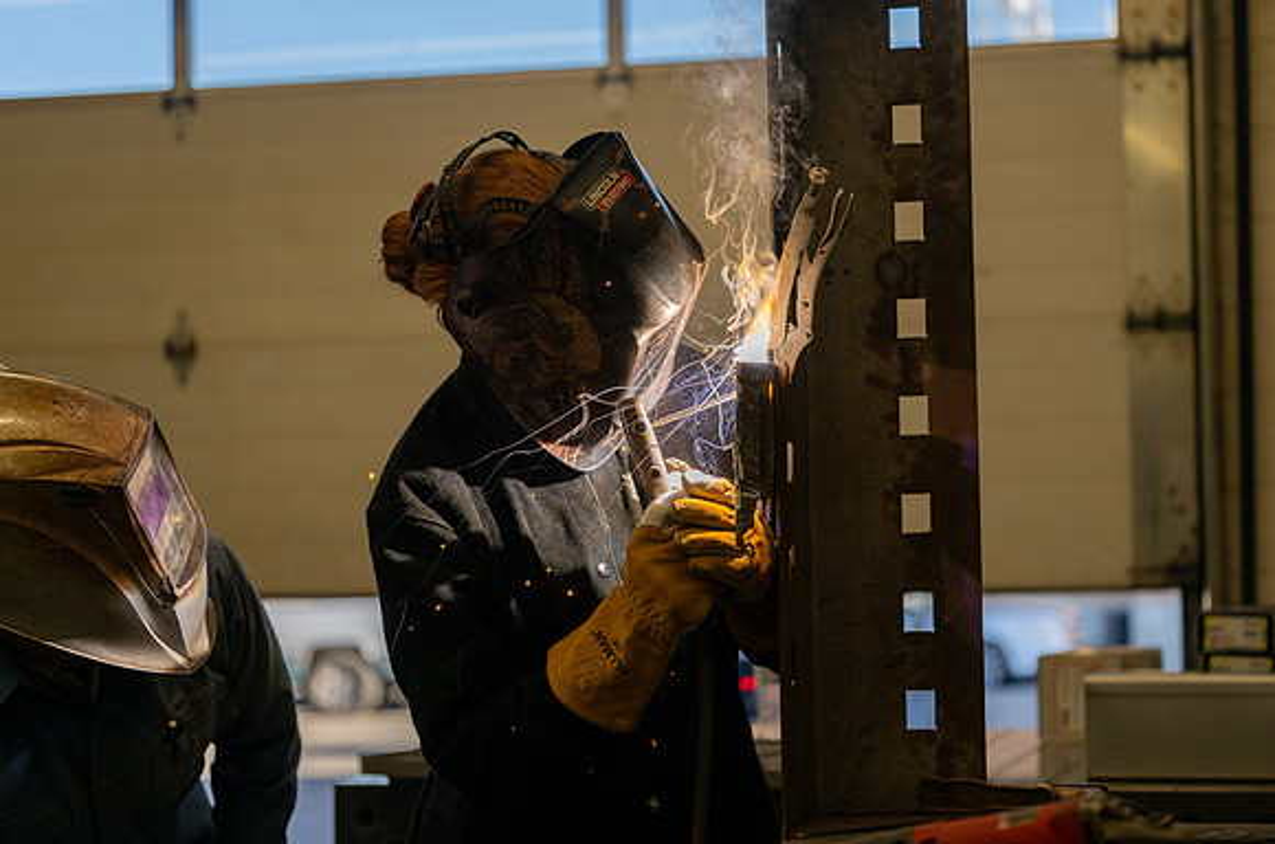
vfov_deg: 17.6
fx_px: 2731
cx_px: 680
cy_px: 391
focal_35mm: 77
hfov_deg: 26.3
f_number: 2.8
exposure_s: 1/800
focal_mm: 70
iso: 320
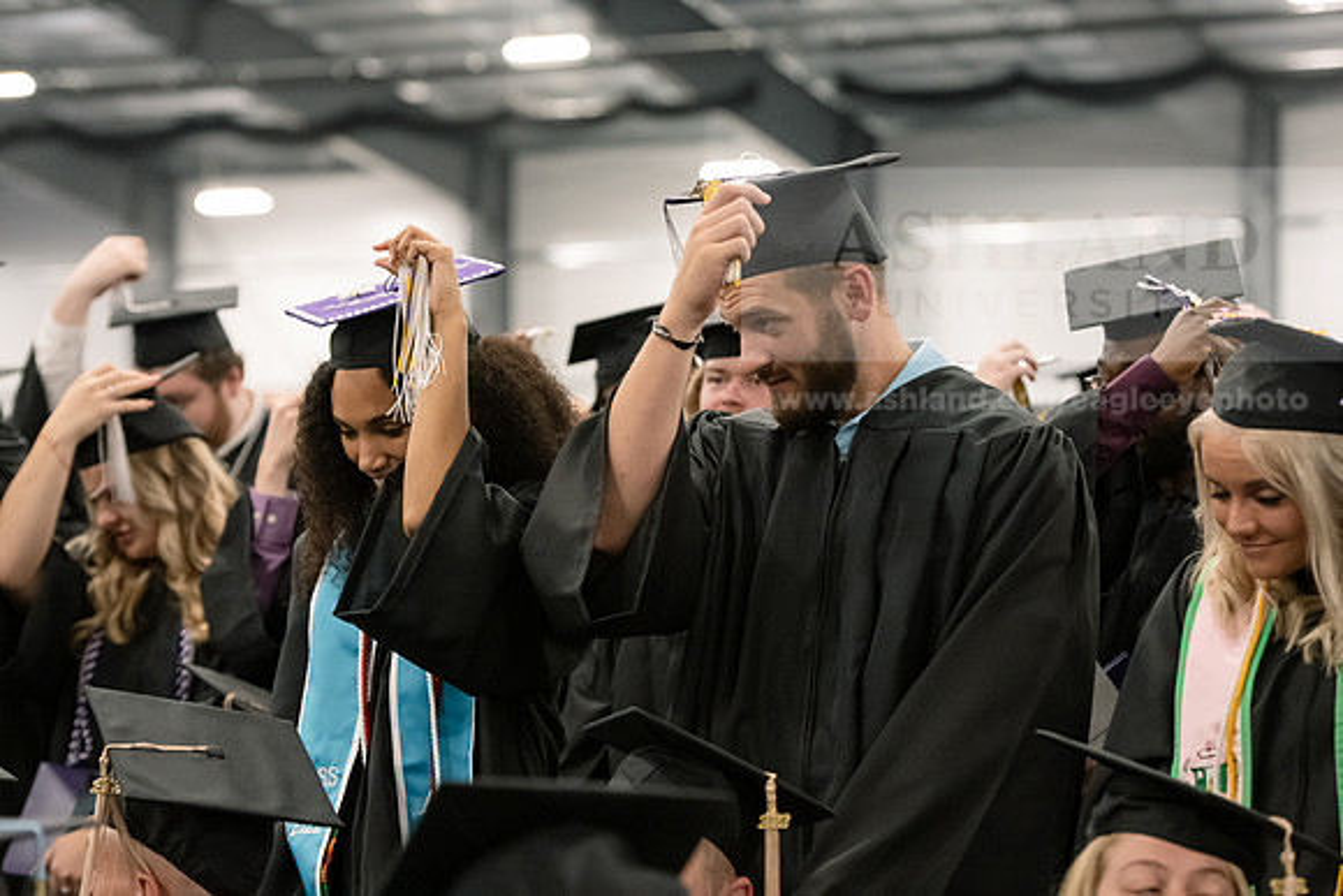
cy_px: 448
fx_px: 3806
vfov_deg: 13.4
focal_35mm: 102
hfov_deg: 20.0
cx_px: 672
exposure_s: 1/200
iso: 4000
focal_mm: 102
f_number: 4
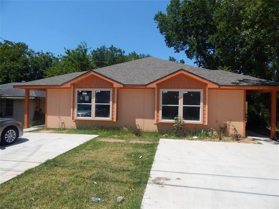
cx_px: 140
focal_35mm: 22
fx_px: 177
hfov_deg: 76.4
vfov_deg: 61.1
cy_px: 104
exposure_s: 1/640
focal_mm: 4
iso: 125
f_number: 6
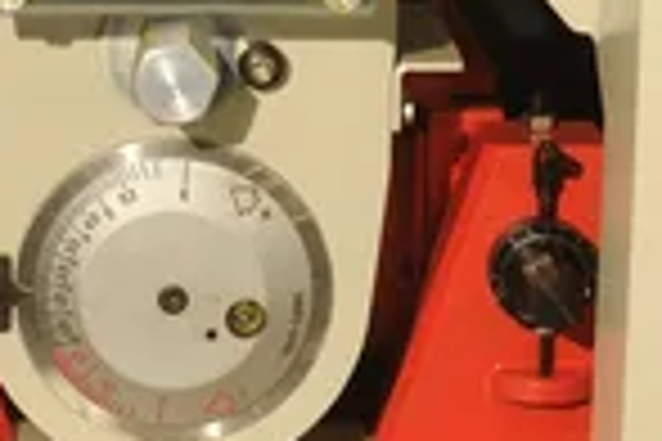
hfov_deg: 14.9
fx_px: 2501
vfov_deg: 10.0
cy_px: 4
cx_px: 54
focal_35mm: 136
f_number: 3.5
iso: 1000
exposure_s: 1/250
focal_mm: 50
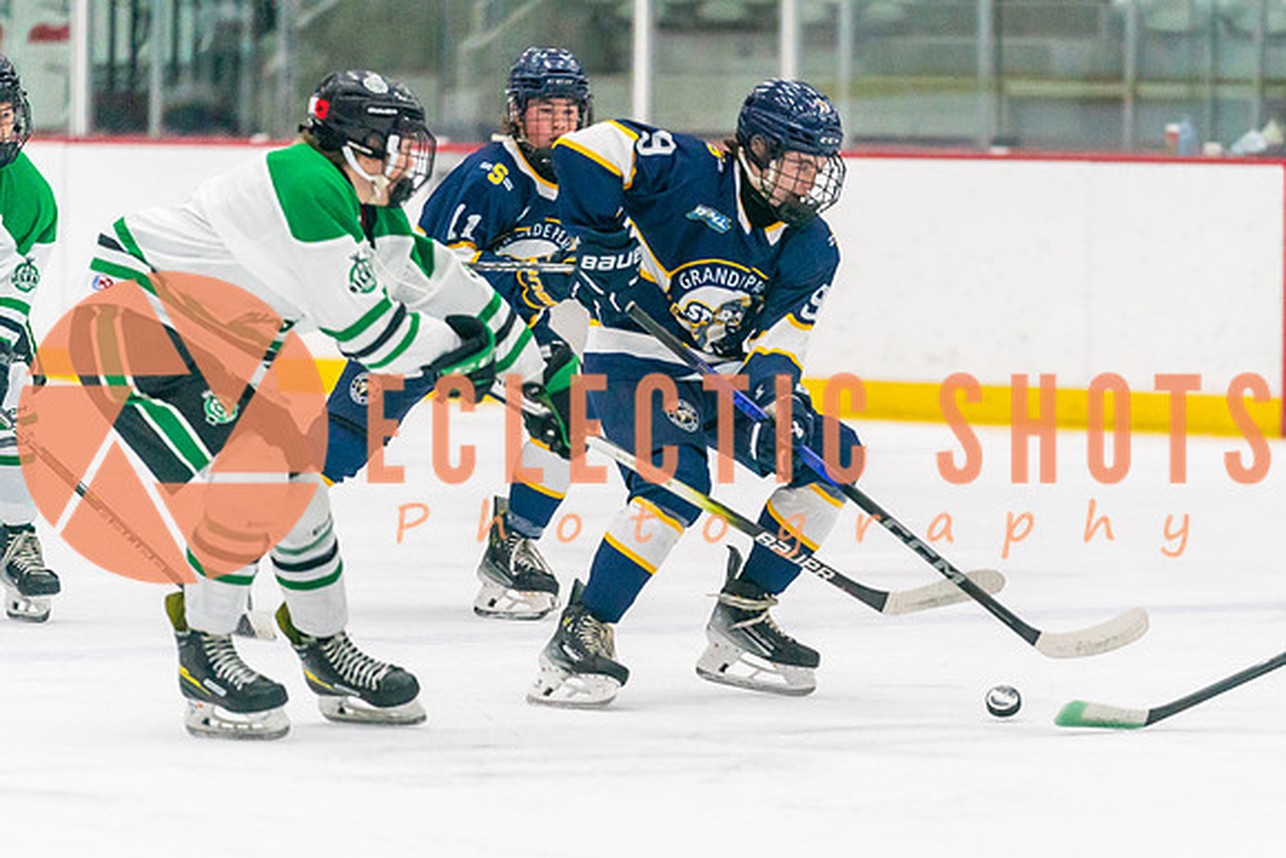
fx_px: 10084
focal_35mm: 282
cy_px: 605
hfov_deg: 7.3
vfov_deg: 4.9
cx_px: 739
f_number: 2.8
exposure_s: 1/1250
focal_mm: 200
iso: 3200
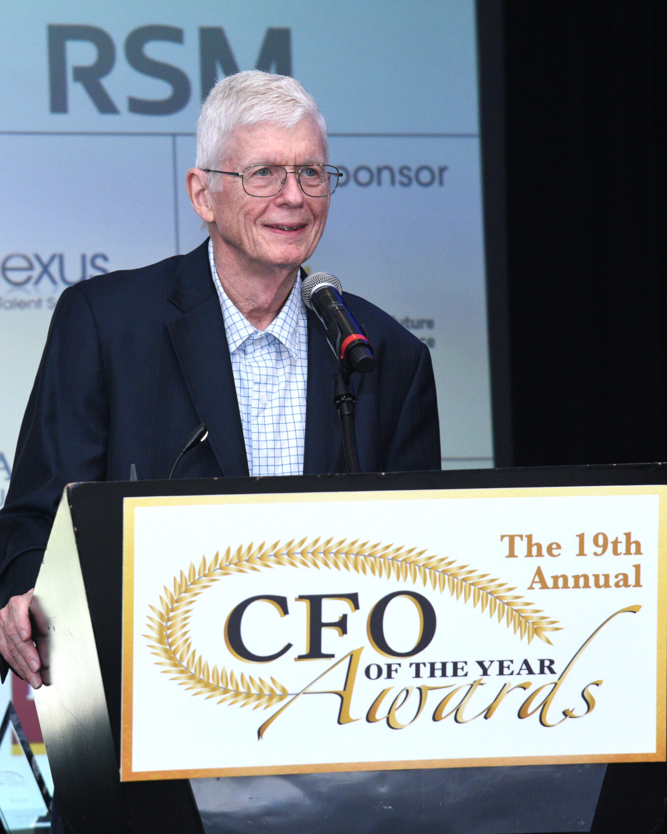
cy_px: 417
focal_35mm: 141
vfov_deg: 13.7
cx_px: 334
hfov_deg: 11.0
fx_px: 3479
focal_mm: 100
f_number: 5.6
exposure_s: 1/125
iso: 3200
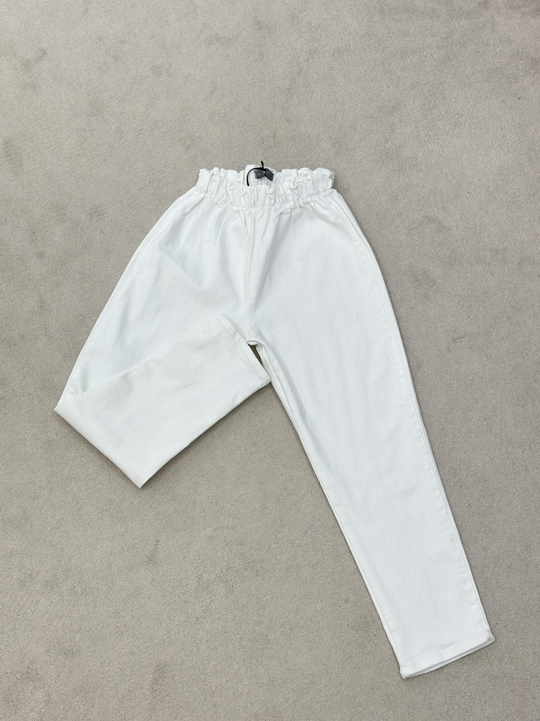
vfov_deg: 39.7
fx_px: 998
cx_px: 270
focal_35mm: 48
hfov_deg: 30.3
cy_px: 360
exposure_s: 1/393
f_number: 1.78
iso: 80
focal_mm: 6.86
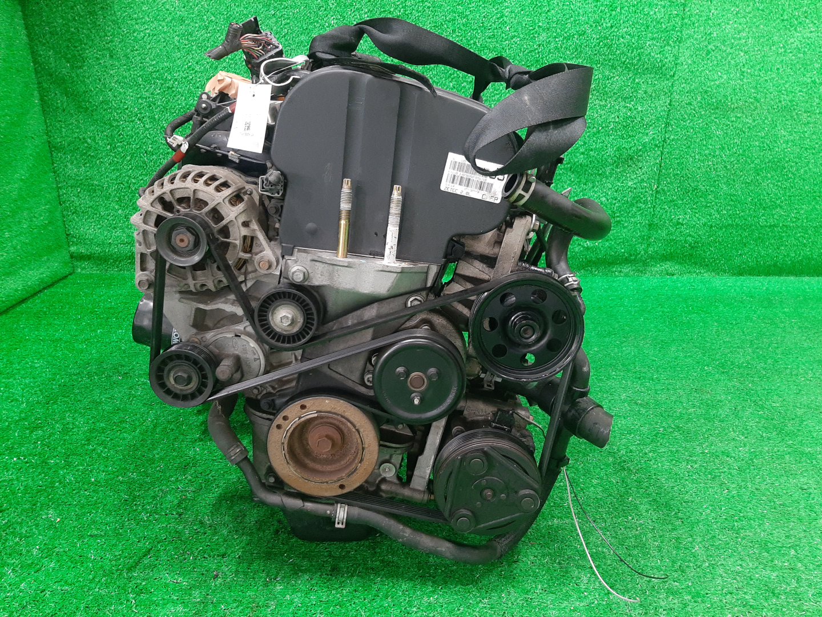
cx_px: 411
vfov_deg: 53.1
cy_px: 308
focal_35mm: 26
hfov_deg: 67.3
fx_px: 617
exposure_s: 1/50
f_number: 1.7
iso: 221
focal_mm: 3.93
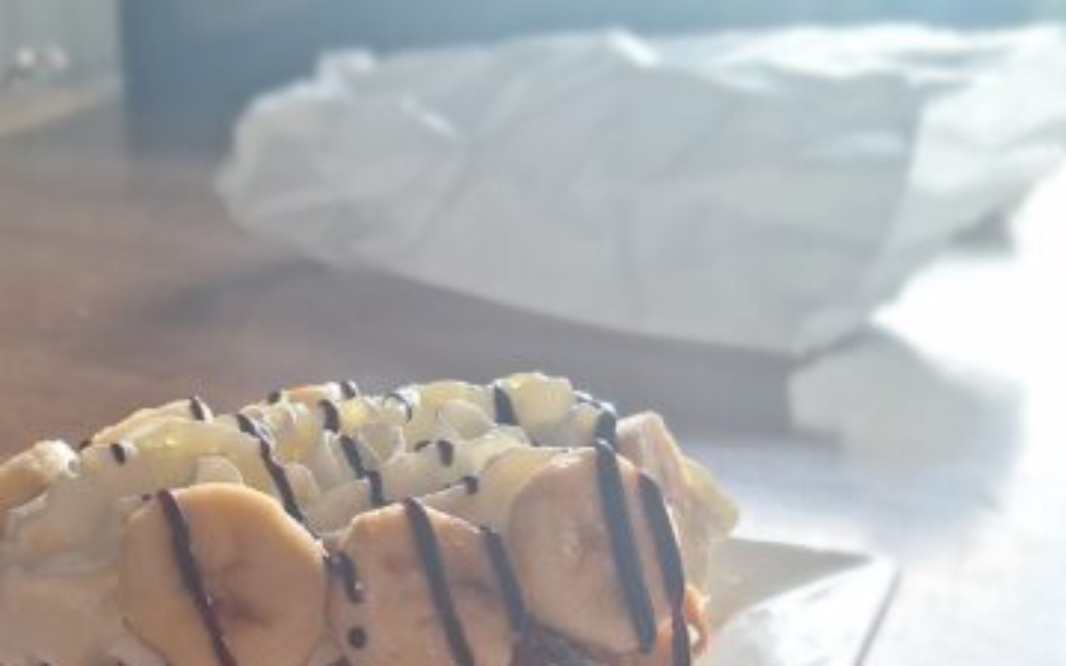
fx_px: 1511
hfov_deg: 38.2
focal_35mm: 52
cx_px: 308
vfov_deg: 23.5
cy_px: 707
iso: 40
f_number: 1.8
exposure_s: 1/204
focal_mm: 5.54
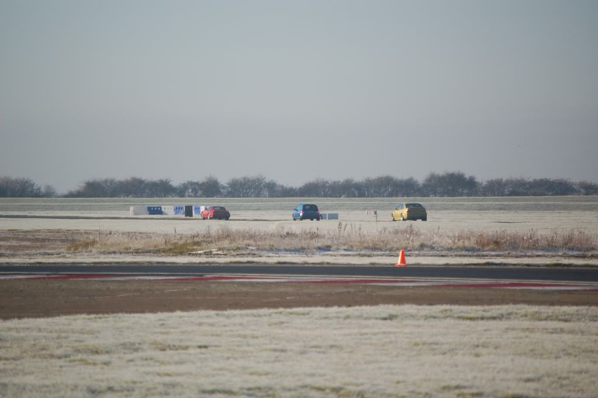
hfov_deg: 6.9
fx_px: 4978
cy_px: 199
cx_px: 299
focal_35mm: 300
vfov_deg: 4.6
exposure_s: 1/1600
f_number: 5.6
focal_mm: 200
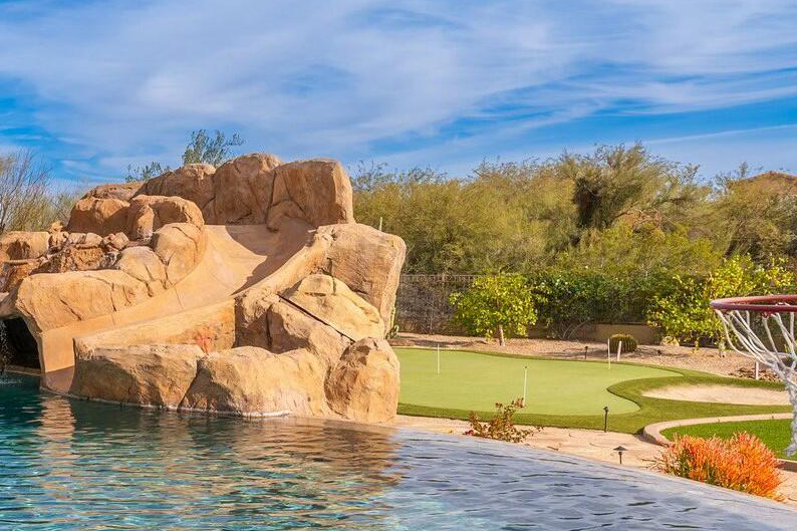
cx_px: -56
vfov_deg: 26.0
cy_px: 469
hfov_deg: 34.6
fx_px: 1113
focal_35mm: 50
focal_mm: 19.5
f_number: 8
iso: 250
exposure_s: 1/750
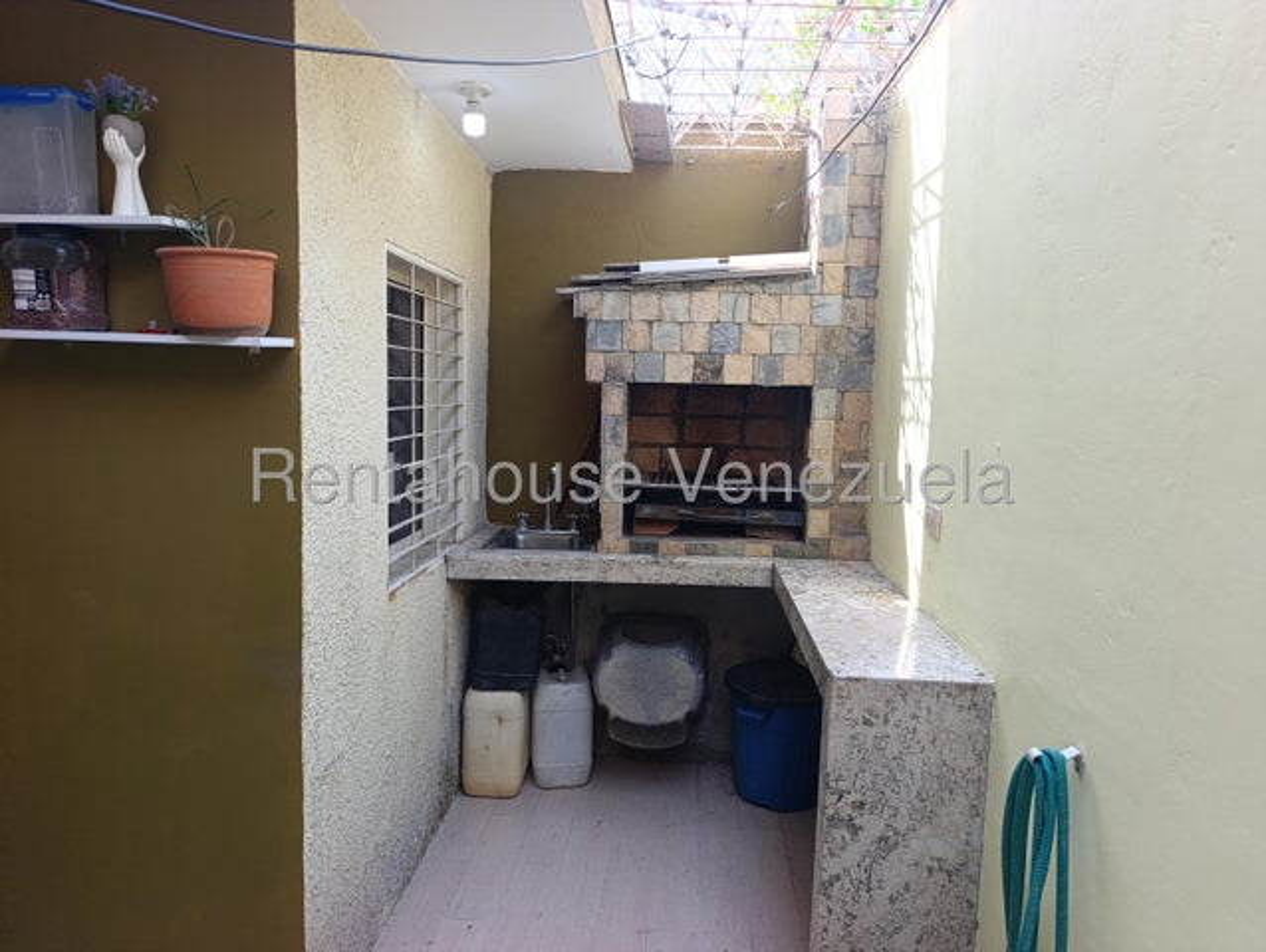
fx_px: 842
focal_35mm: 23
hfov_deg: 73.9
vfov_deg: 59.0
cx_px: 633
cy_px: 476
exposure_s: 1/100
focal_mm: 6.14
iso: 125
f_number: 1.6
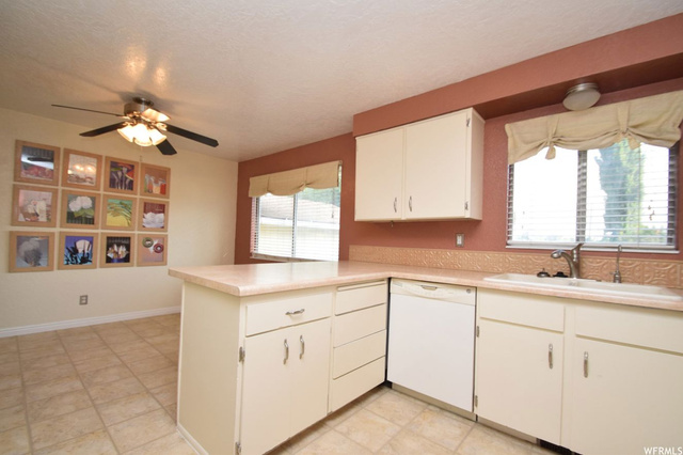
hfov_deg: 100.4
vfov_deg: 77.3
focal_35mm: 15
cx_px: 342
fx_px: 284
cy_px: 228
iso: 720
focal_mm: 10
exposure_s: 1/125
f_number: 5.6
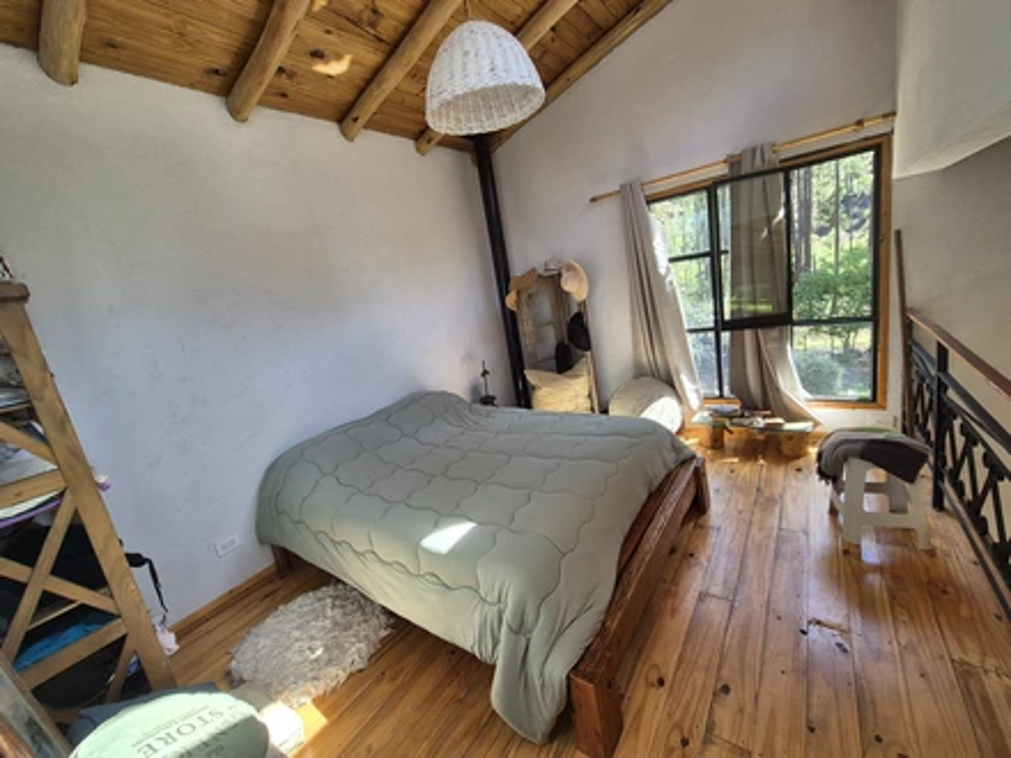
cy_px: 379
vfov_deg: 89.9
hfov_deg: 106.2
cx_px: 506
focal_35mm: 13
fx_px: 380
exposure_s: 1/111
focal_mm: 2.2
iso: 50
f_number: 2.2
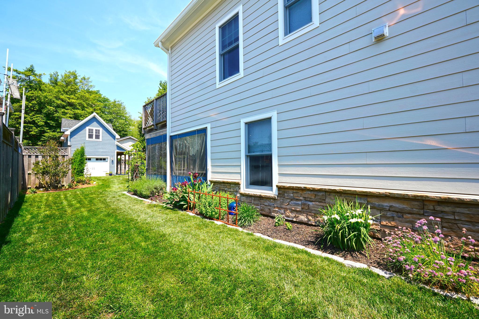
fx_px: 200
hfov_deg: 100.4
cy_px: 160
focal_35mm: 15
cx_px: 240
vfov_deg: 77.3
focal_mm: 10
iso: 100
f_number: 7.1
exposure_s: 1/200
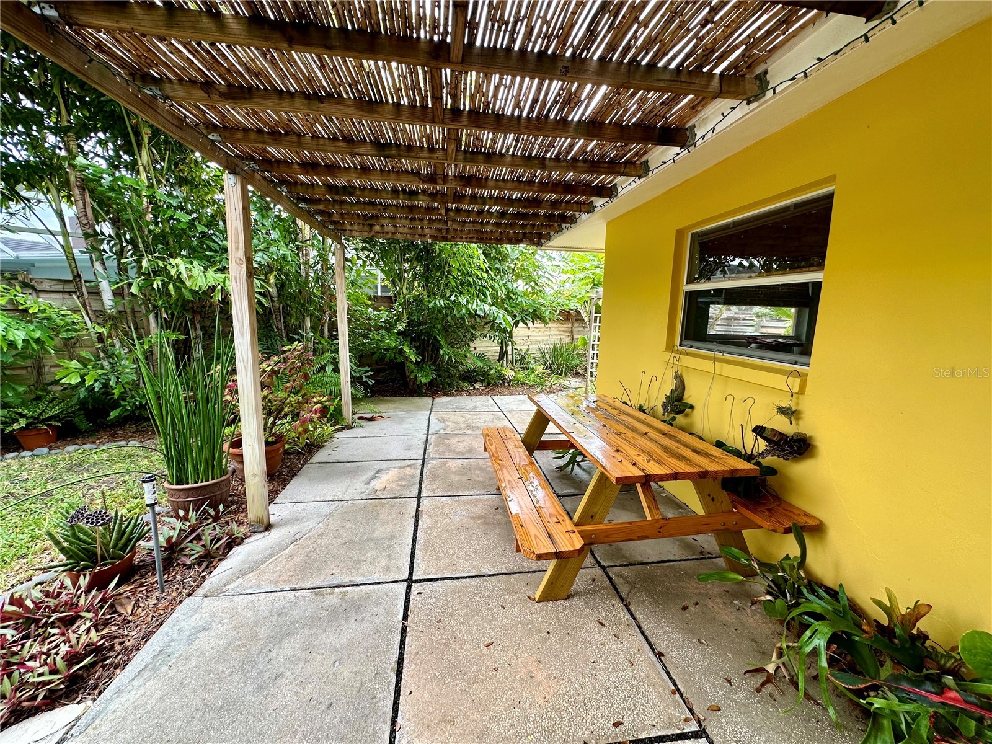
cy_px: 372
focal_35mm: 14
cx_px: 496
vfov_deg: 85.7
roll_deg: -1.3
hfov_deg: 102.1
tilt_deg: -8.4
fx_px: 401
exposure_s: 1/99
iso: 64
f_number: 2.2
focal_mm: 2.22
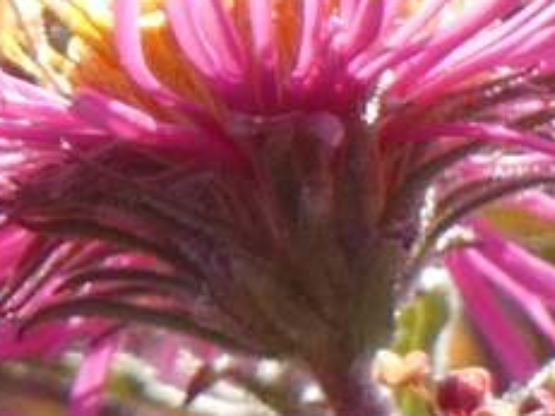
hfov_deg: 0.8
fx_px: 37995
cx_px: -88
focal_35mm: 2371
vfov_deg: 0.6
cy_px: -12
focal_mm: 115
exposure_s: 1/125
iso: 125
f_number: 5.6
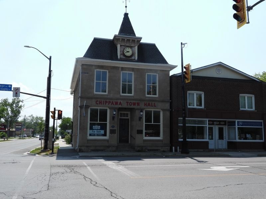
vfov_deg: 40.7
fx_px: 269
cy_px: 100
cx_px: 133
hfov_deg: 52.6
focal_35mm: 35
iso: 100
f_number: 3.2
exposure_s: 1/1600
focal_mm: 6.3
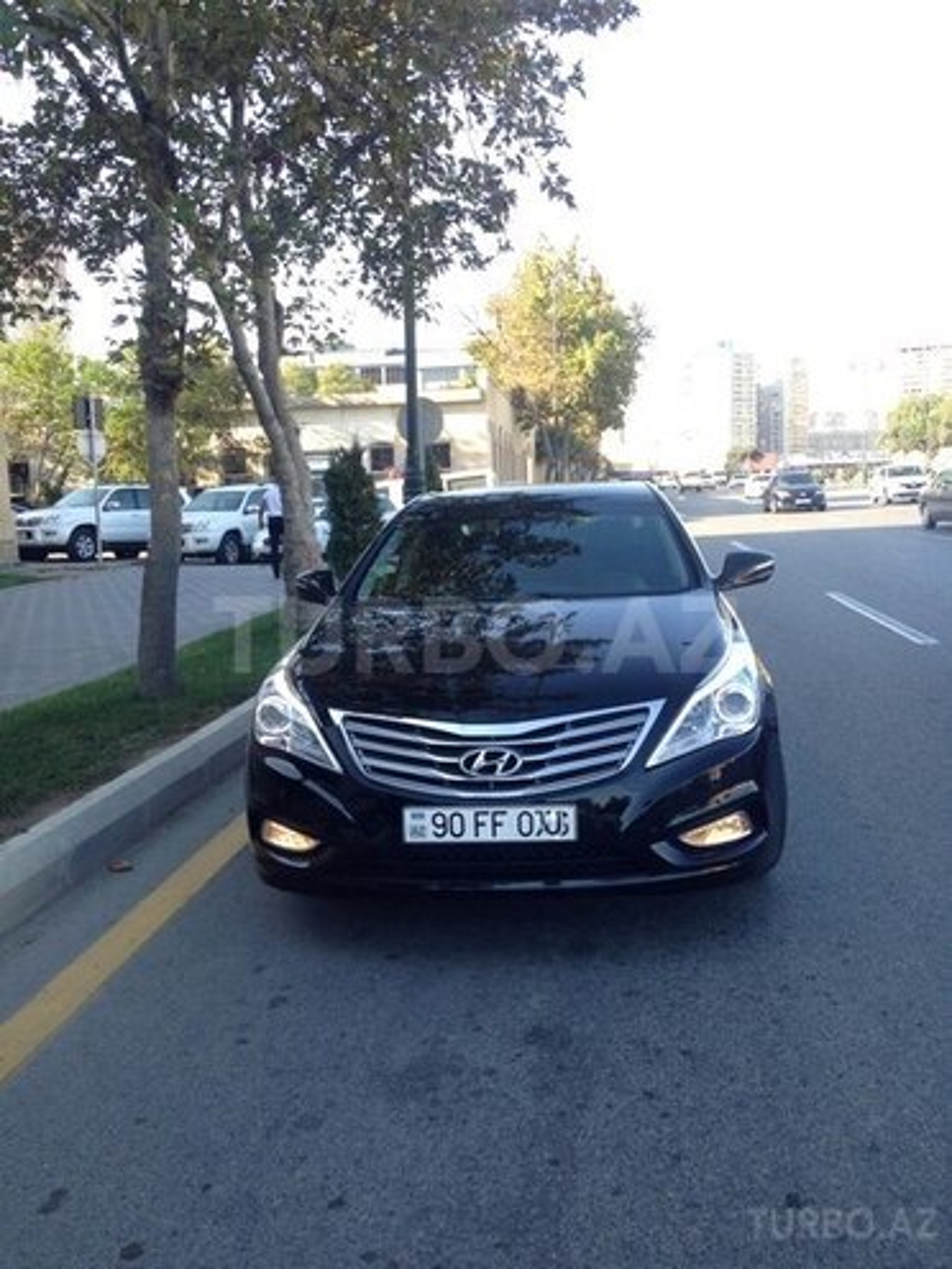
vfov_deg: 55.4
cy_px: 634
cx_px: 476
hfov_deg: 42.9
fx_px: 1210
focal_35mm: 33
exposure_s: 1/221
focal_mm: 4.12
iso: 50
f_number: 2.4
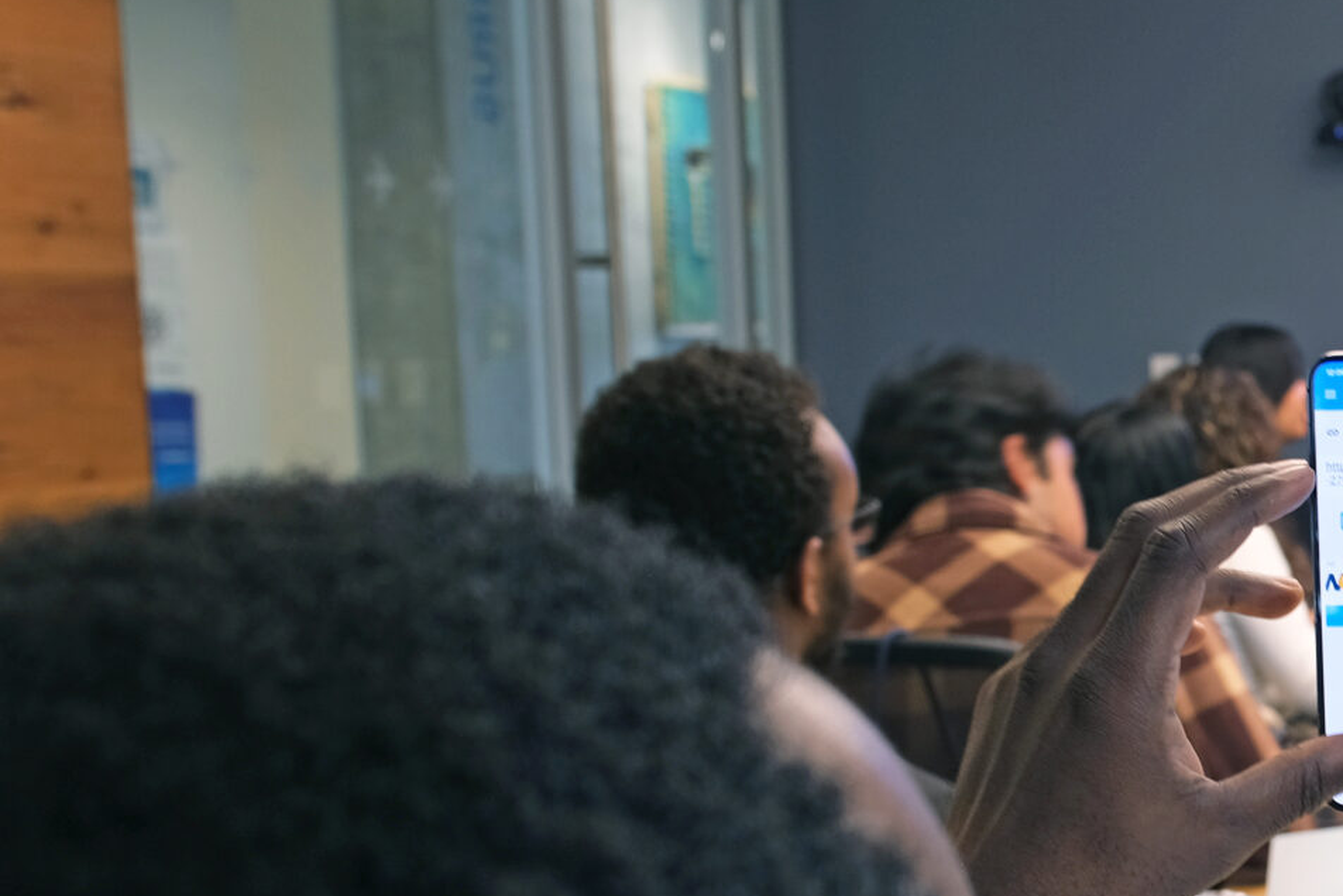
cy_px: 643
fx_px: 2910
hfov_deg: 24.0
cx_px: 1535
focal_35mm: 78
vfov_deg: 17.4
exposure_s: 1/15
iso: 200
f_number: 4
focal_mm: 19.2
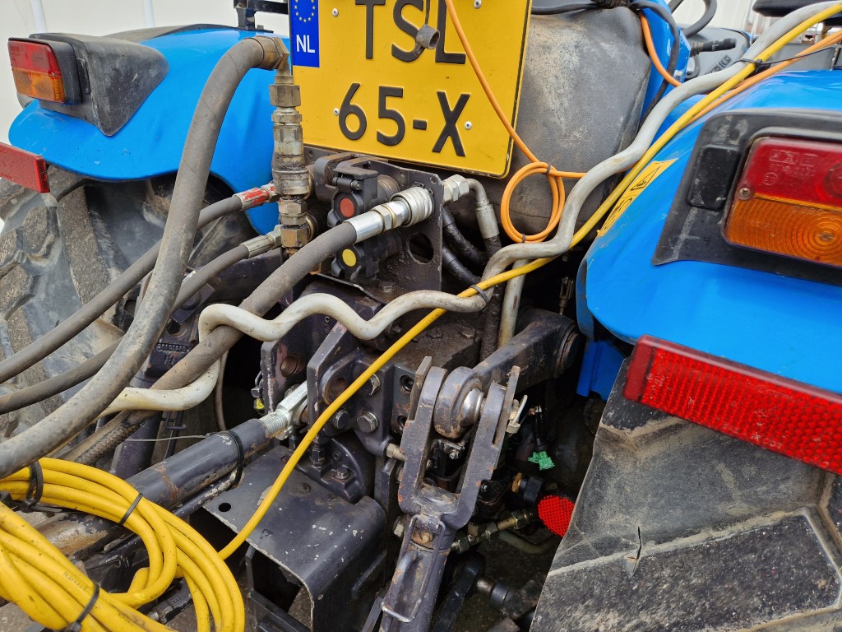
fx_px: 559
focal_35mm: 23
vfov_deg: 58.9
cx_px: 421
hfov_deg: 73.9
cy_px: 316
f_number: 1.8
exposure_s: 1/180
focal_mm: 5.4
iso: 50
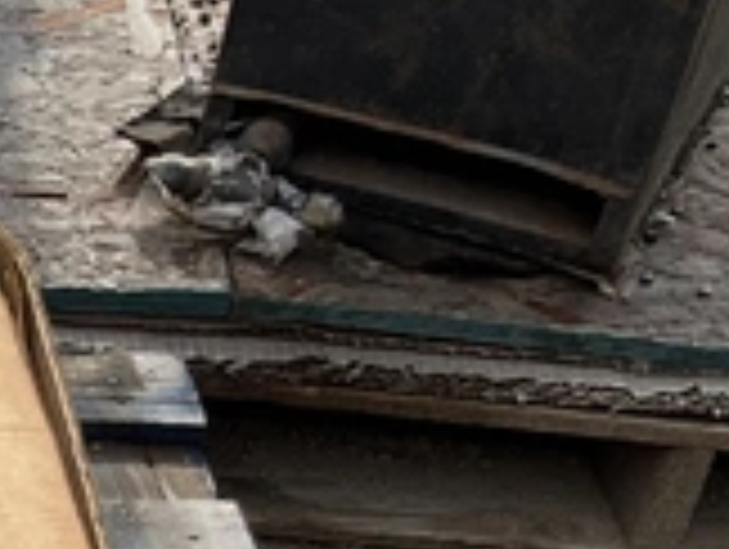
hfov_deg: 13.2
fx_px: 2826
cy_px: 1024
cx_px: -616
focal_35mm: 134
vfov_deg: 10.4
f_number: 1.8
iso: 25
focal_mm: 3
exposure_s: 1/1490
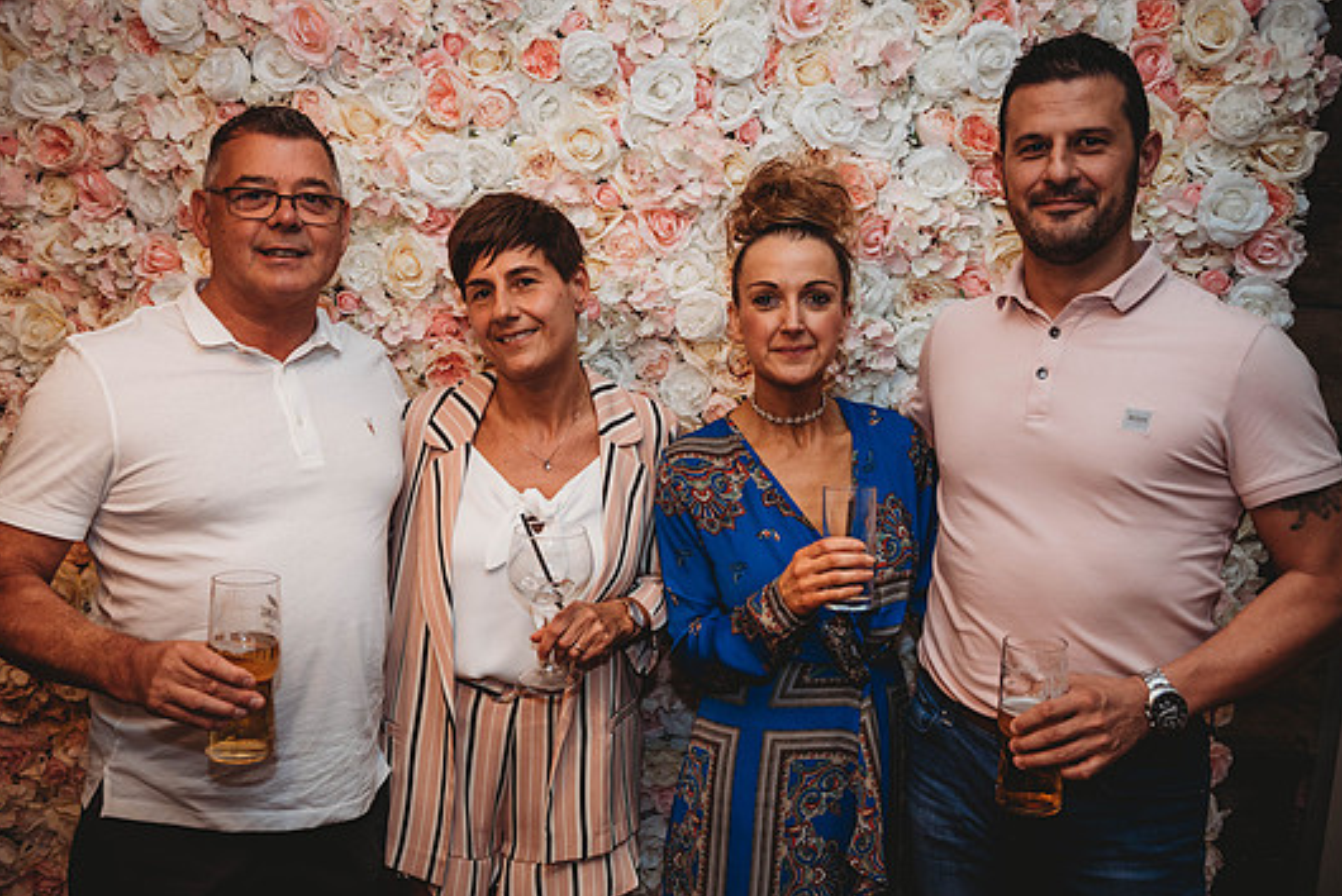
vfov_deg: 37.9
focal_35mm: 35
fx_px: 1305
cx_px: 656
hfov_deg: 54.4
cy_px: 480
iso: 400
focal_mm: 32
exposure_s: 1/100
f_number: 4
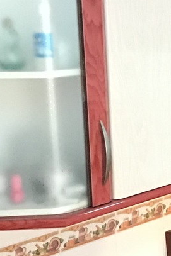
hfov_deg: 12.8
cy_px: 211
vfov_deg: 19.6
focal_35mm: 103
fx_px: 734
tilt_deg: -16.2
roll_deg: +0.3
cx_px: 225
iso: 200
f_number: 2.4
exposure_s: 1/25
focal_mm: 3.3
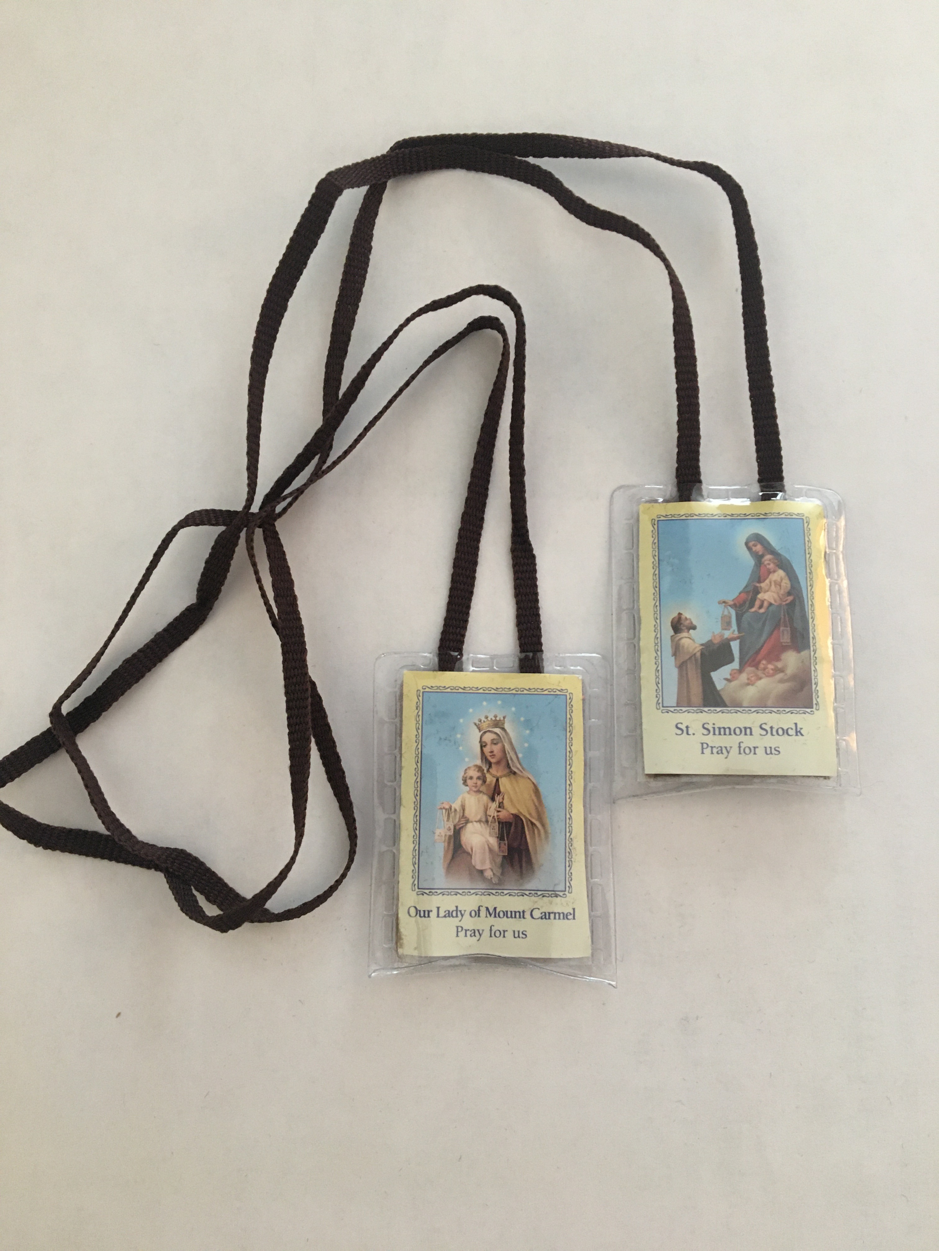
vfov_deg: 61.7
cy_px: 626
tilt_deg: -83.3
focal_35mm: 29
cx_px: 470
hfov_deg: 48.2
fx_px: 1049
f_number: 2.2
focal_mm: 4.15
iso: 160
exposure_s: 1/30
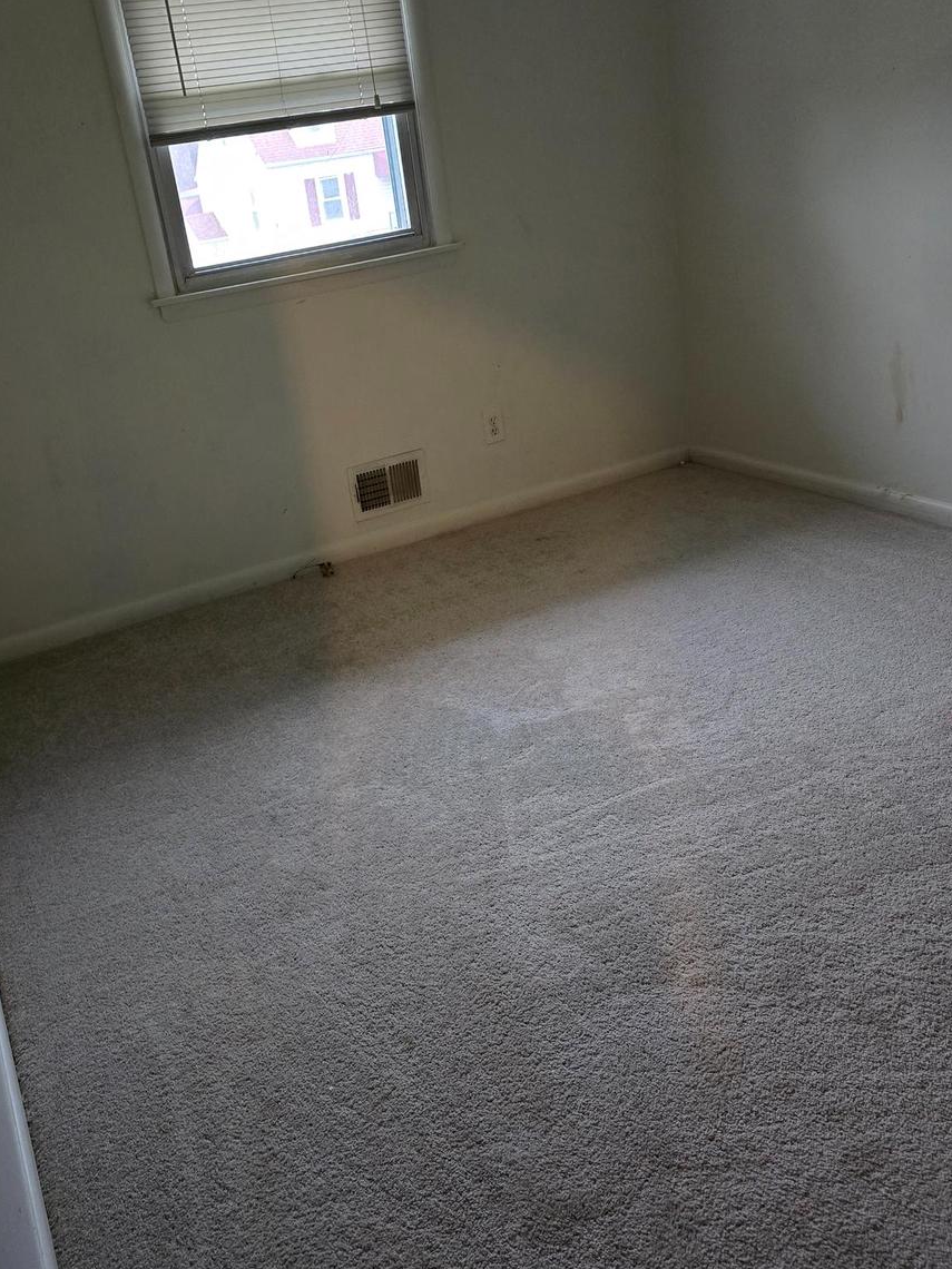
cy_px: 567
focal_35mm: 31
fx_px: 1137
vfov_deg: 58.2
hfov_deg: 45.4
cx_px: 439
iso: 1000
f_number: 1.7
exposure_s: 1/60
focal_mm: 6.3
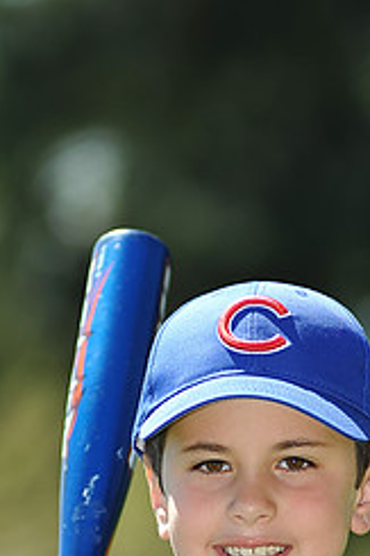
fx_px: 6576
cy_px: 649
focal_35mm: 426
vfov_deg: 4.8
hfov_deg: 3.2
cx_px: 293
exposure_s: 1/800
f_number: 4.5
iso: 200
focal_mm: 180
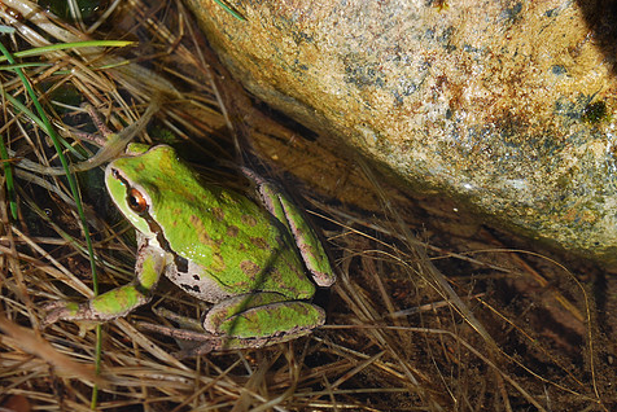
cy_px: 242
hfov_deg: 20.3
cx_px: 307
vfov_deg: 13.6
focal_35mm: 101
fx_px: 1725
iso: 200
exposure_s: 1/200
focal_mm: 55
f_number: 10
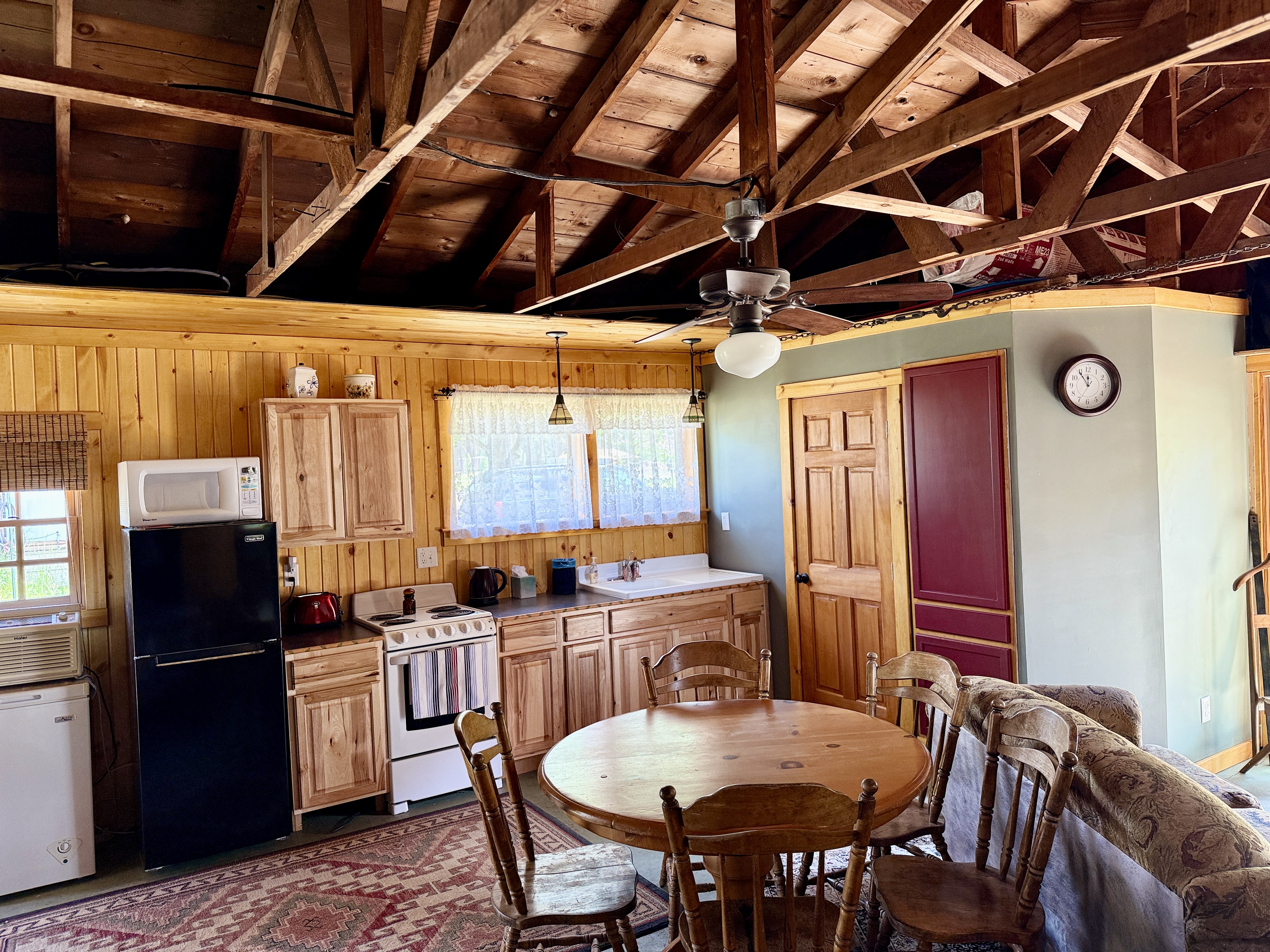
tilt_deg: -0.6
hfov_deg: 71.6
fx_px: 881
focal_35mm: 24
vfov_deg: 56.8
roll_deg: +2.0
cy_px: 476
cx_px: 635
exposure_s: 1/60
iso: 250
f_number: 1.78
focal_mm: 6.76
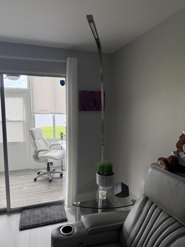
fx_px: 171
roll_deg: -0.7
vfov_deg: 71.6
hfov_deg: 56.8
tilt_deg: -6.5
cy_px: 124
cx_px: 92
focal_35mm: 24
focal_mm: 6.76
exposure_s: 1/184
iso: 200
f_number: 1.78
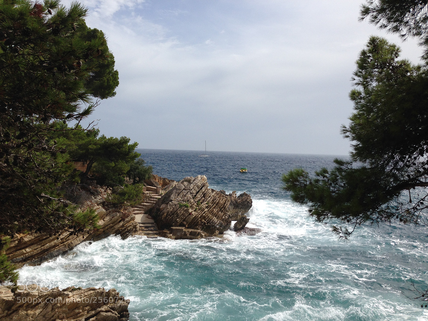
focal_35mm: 33
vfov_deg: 42.9
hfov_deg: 55.4
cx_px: 214
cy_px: 160
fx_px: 408
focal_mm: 4.12
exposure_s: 1/2857
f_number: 2.4
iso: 50
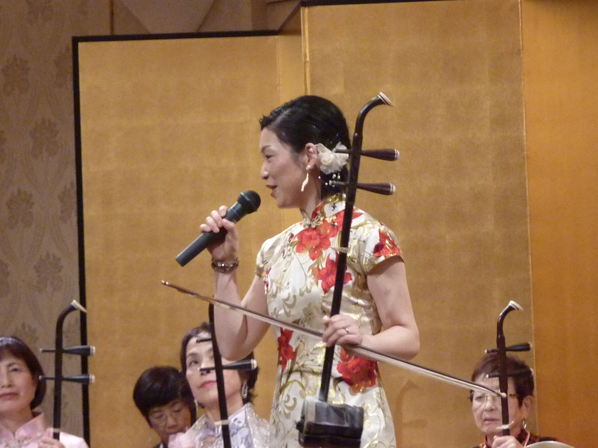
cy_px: 224
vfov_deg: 7.9
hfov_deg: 10.6
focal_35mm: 187
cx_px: 299
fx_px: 3230
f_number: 4.3
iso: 400
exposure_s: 1/30
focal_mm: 17
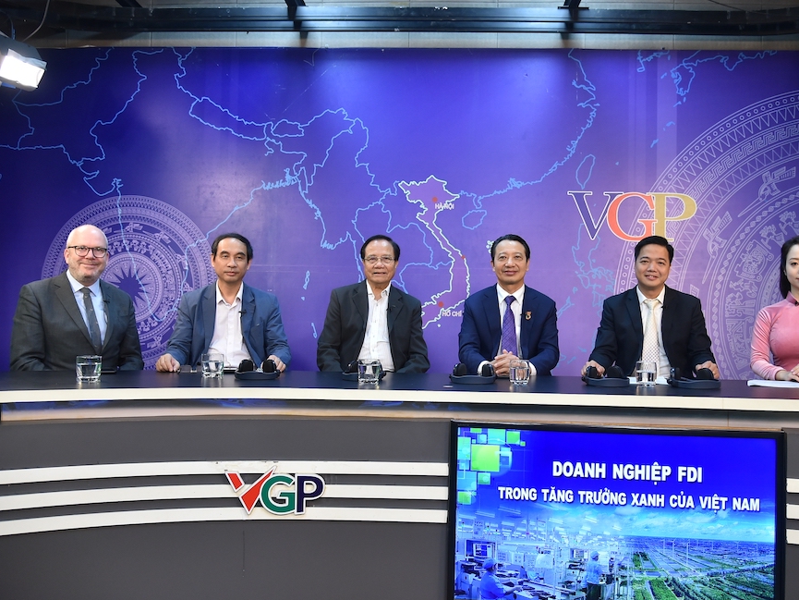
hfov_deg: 59.9
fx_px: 693
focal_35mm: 30
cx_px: 430
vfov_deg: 46.8
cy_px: 302
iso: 2000
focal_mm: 27
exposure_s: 1/160
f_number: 4
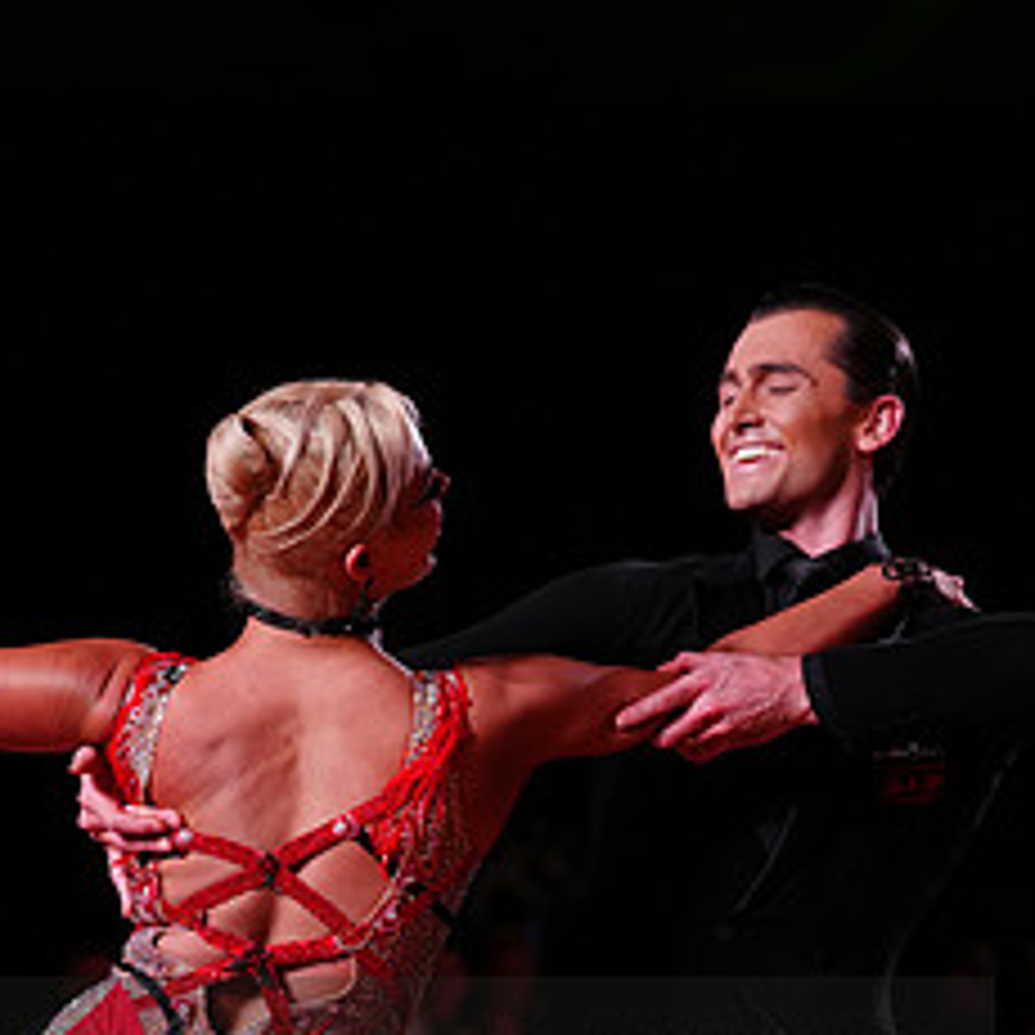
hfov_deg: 10.7
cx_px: 376
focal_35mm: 163
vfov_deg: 10.6
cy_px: 1130
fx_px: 5514
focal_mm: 76
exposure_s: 1/400
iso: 1000
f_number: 2.8
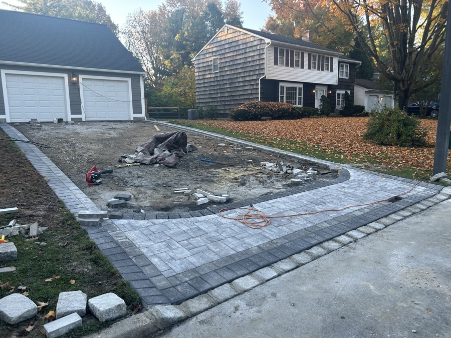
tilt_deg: -7.8
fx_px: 339
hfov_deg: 67.3
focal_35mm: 26
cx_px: 226
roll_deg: +1.5
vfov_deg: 53.1
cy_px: 169
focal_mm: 5.7
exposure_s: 1/238
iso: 40
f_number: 1.5
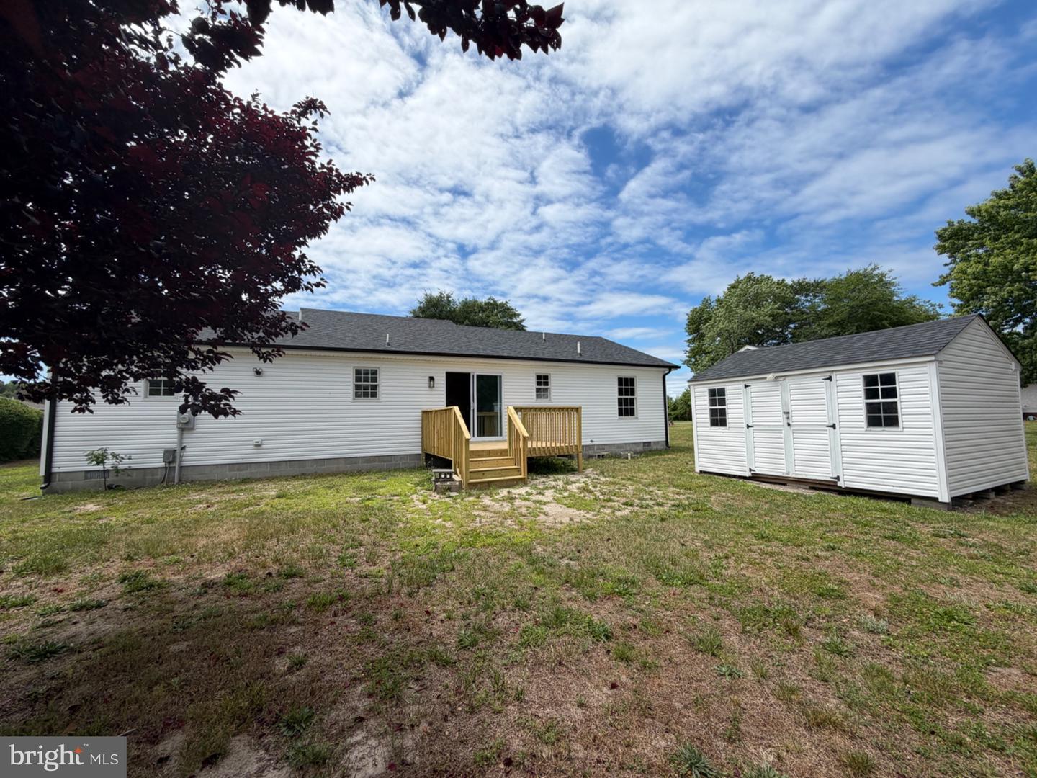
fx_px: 419
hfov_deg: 102.1
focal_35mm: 14
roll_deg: +0.6
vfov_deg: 85.7
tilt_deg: +4.2
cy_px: 389
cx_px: 518
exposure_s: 1/914
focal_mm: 2.22
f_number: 2.2
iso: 20
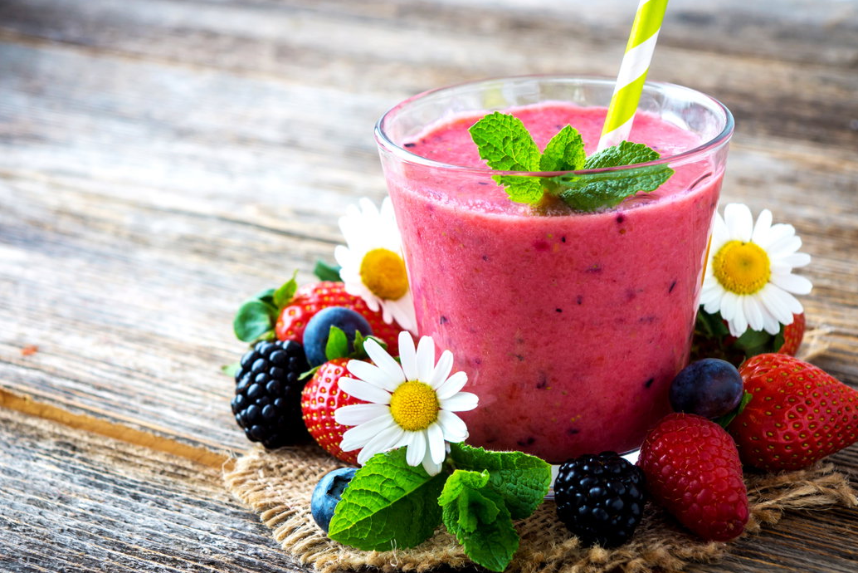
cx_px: 404
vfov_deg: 15.7
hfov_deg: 23.4
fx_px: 2074
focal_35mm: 87
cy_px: 291
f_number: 6.3
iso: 100
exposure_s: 1/6
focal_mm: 50
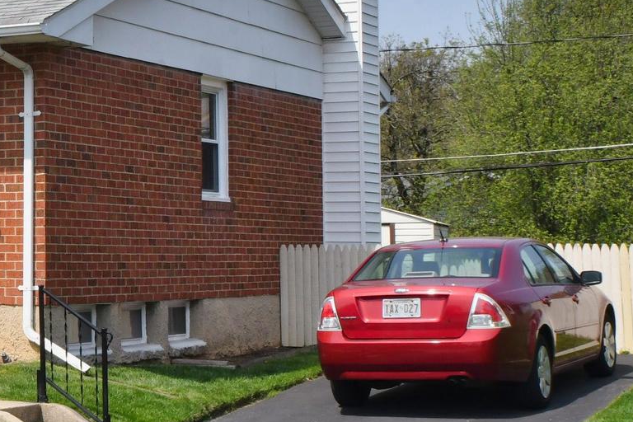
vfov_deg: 14.2
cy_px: 105
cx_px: -206
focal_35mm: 96
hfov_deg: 19.5
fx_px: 1688
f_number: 18
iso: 400
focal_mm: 24
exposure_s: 1/320
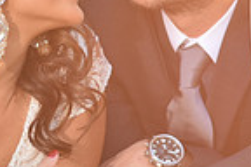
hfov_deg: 4.0
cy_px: -1
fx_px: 3570
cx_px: 10
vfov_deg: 2.7
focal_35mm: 512
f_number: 2.5
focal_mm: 85
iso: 200
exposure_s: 1/400
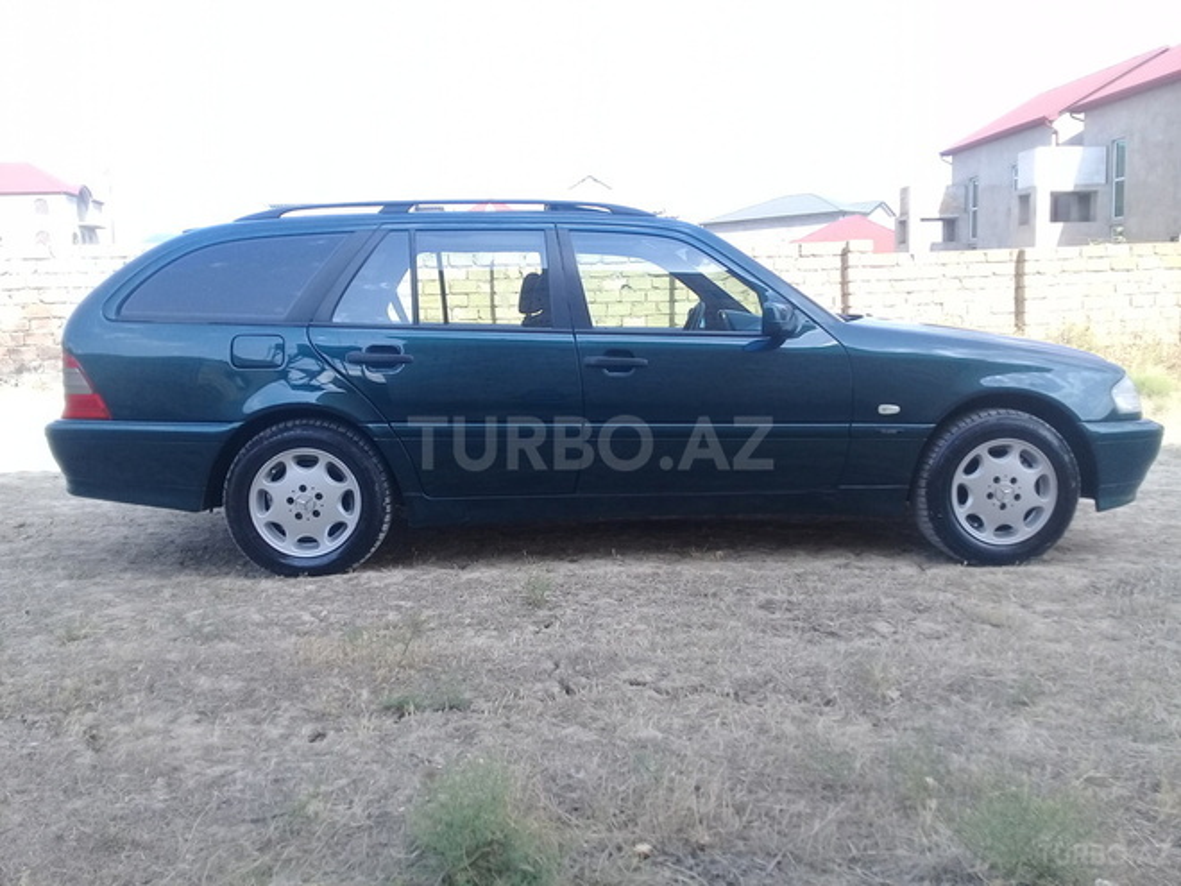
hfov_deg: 58.4
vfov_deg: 45.4
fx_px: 1058
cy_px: 443
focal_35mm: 31
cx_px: 590
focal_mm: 3.3
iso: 50
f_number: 2.2
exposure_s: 1/323
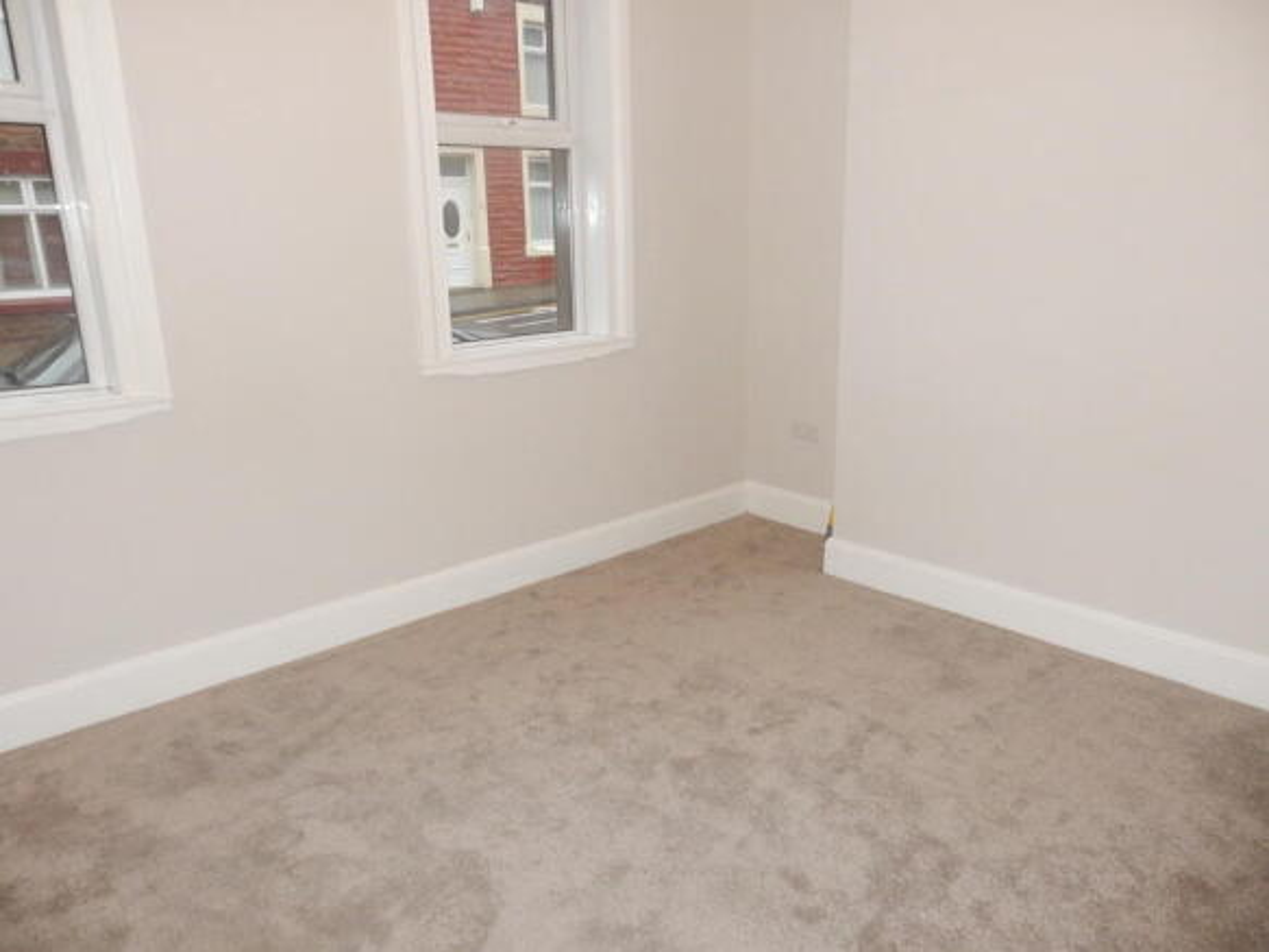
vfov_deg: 54.9
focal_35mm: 25
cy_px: 476
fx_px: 916
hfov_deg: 69.4
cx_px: 634
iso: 400
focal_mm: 4.5
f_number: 3.7
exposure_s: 1/30
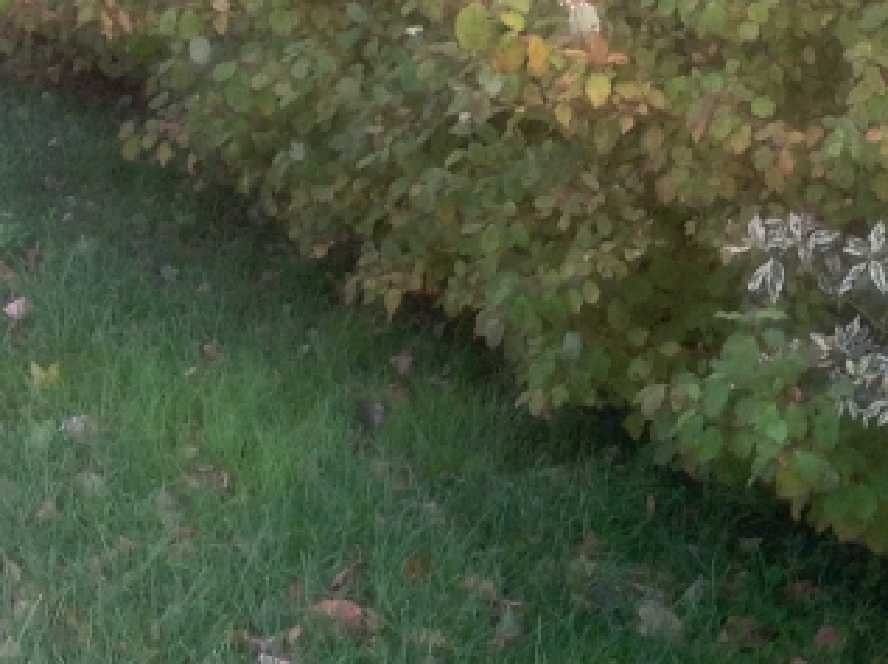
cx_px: 840
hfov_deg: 17.1
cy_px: 301
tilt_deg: -12.2
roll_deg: -3.4
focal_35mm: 113
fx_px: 2895
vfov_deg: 13.1
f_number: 2.4
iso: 50
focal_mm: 4.28
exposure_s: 1/258
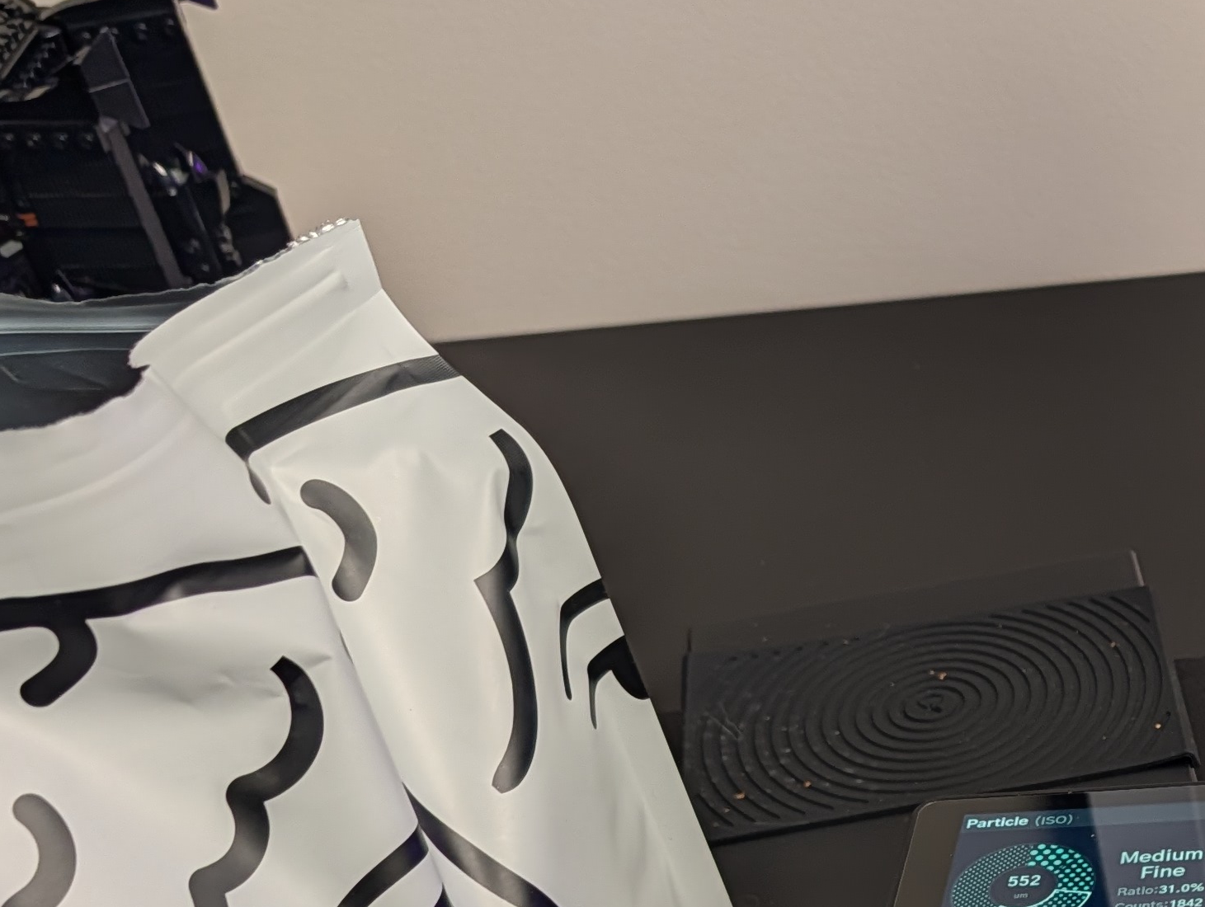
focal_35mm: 67
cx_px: 1483
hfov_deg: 25.6
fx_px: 2336
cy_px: 806
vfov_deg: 21.5
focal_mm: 6.9
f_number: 1.68
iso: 19
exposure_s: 1/36.1
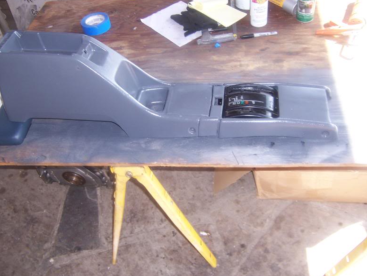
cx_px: 188
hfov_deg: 54.0
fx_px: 360
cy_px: 137
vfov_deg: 41.8
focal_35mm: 34
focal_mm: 5.5
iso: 80
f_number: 2.8
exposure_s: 1/60
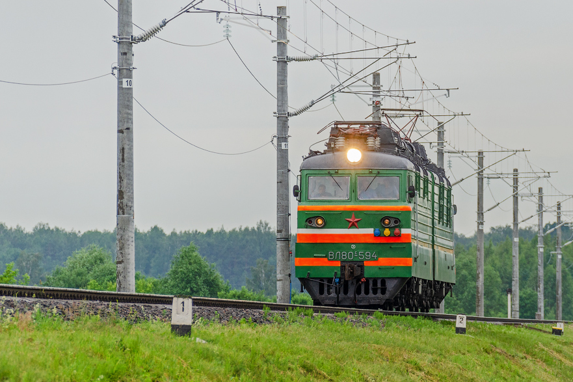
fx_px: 7033
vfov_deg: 3.1
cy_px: 151
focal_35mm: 442
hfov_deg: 4.7
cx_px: 361
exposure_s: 1/320
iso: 200
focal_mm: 200
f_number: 5.6
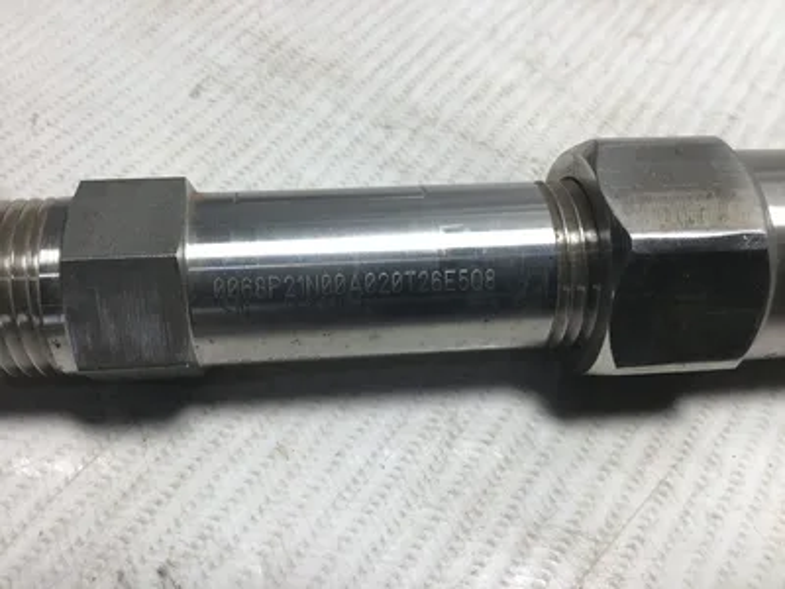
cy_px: 294
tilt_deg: -56.6
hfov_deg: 58.4
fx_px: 703
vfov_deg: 45.4
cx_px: 392
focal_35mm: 31
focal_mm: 3.3
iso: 40
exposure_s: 1/120
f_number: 2.4
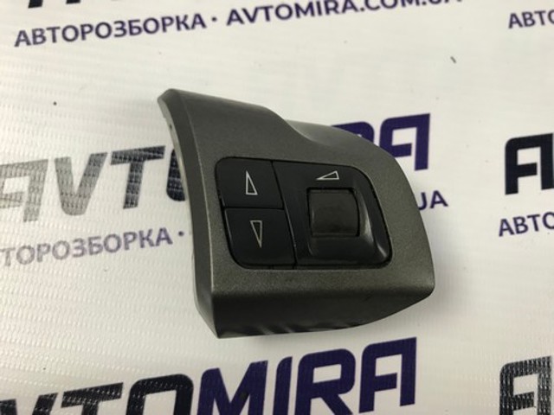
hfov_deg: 63.4
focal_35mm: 28
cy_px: 208
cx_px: 277
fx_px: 448
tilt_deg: -80.6
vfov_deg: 49.7
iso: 25
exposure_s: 1/33
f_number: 1.8
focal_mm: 3.99
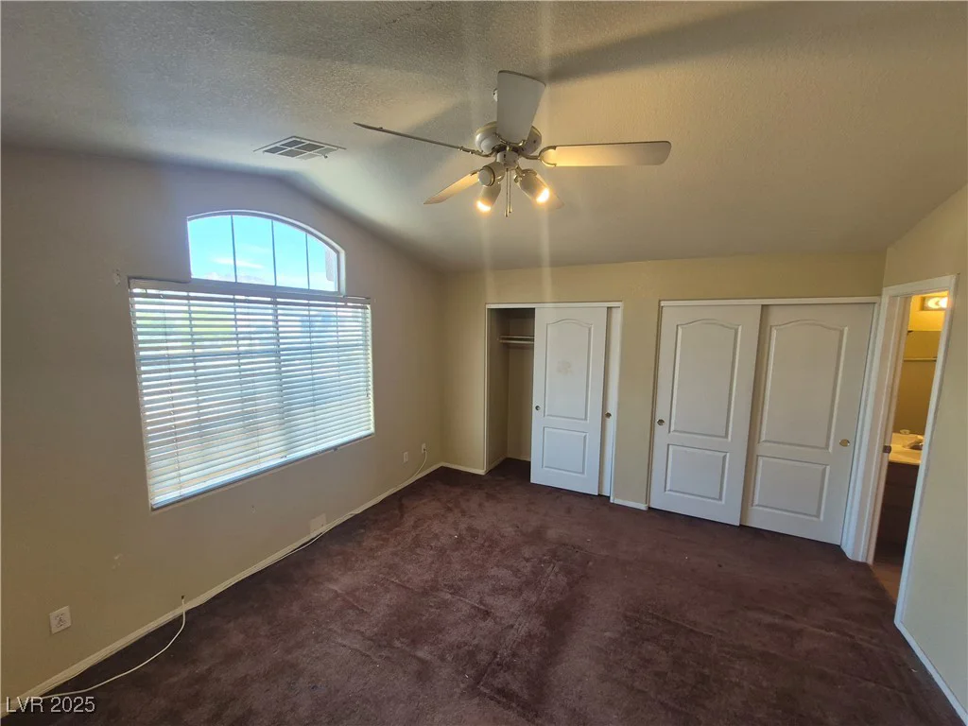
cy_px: 363
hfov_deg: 106.2
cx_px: 484
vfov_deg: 89.9
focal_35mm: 13
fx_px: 364
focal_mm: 1.74
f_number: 2.2
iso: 80
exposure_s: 1/60
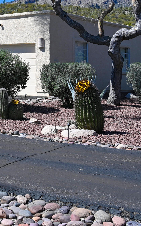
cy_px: 36
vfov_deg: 24.4
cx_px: -11
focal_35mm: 83
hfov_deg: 15.3
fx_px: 510
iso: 100
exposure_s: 1/400
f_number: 7.1
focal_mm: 31
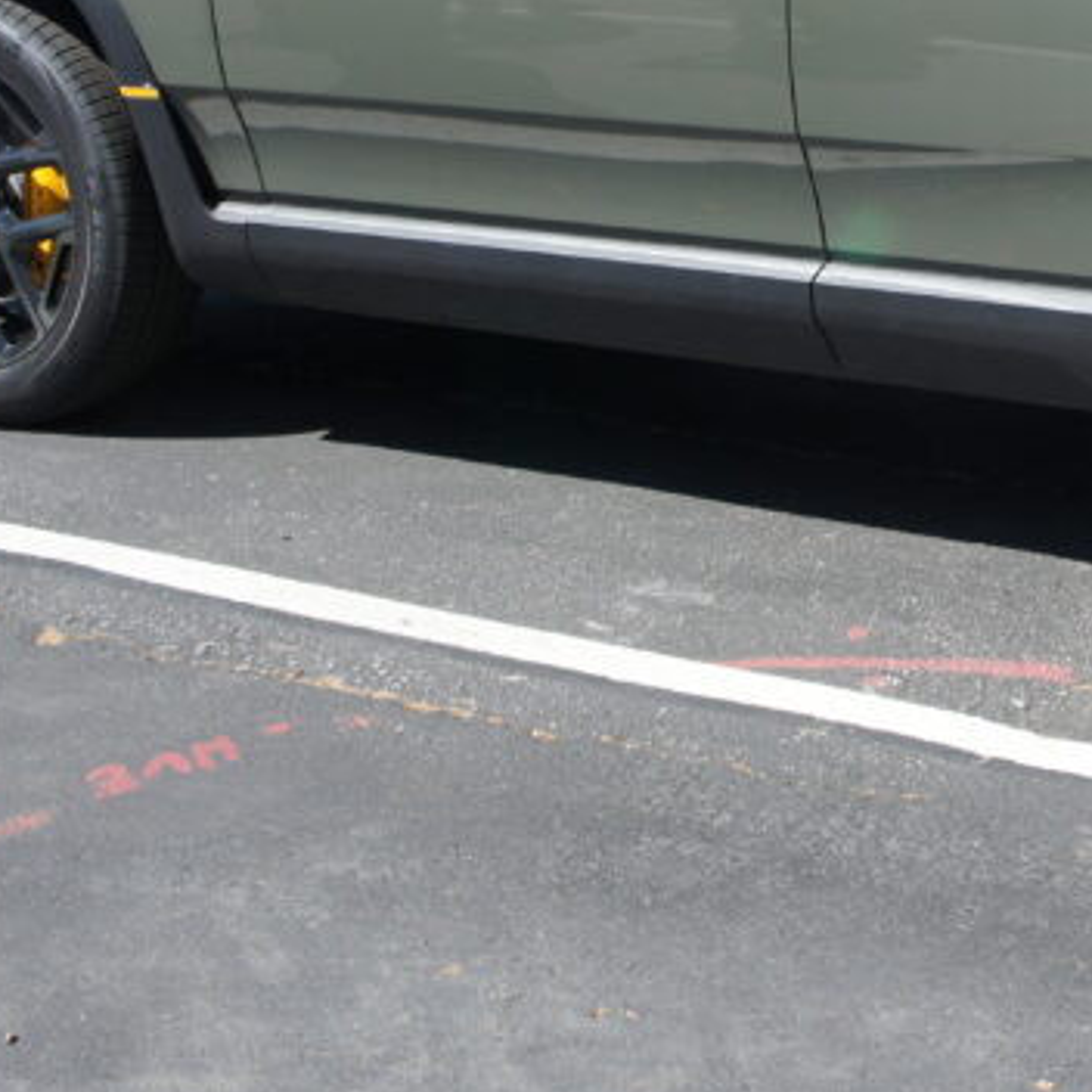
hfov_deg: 19.1
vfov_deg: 19.1
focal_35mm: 89
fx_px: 3176
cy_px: 54
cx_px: 1049
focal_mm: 24
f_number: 8
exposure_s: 1/250
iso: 200
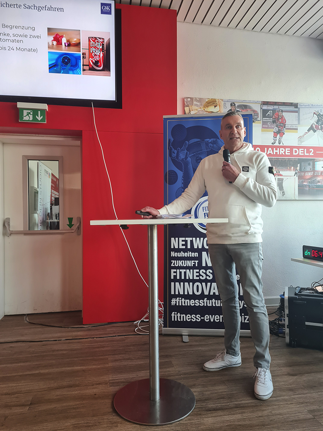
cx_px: 162
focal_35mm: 26
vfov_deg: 67.3
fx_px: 324
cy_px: 216
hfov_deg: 53.1
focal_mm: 5.4
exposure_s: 1/100
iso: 200
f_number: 1.8
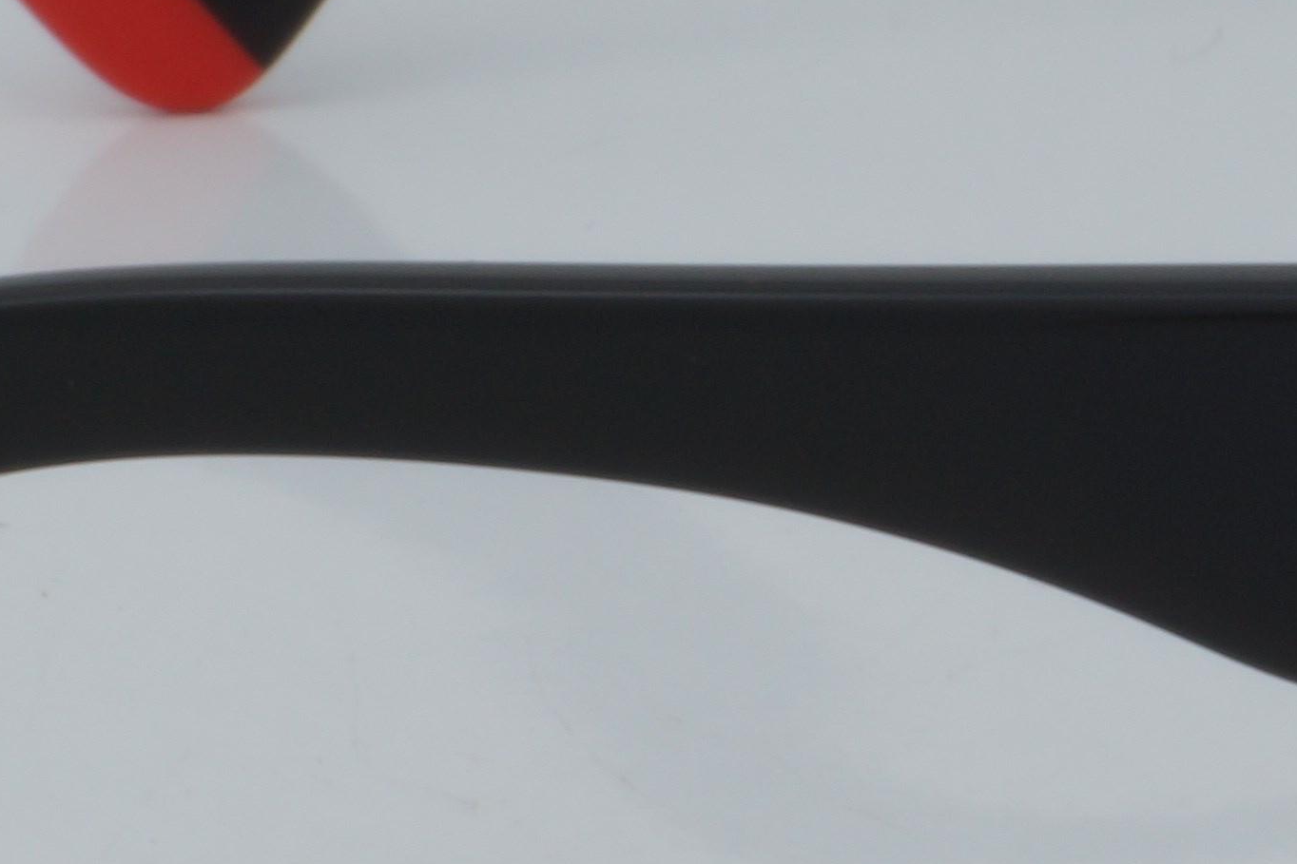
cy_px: 265
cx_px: 1615
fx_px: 11887
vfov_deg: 4.2
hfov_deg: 6.2
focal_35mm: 330
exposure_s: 1/4
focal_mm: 50
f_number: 32
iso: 100
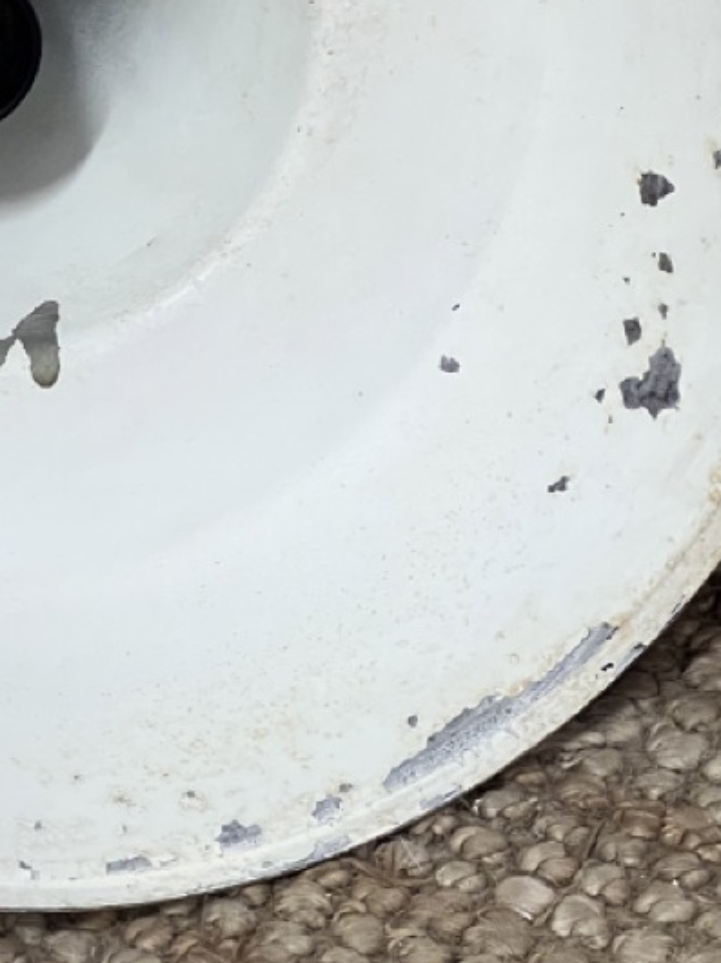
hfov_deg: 8.0
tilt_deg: -45.0
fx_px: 5170
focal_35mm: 186
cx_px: 102
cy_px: 176
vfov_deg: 10.6
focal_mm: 9
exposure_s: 1/50
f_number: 2.8
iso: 400
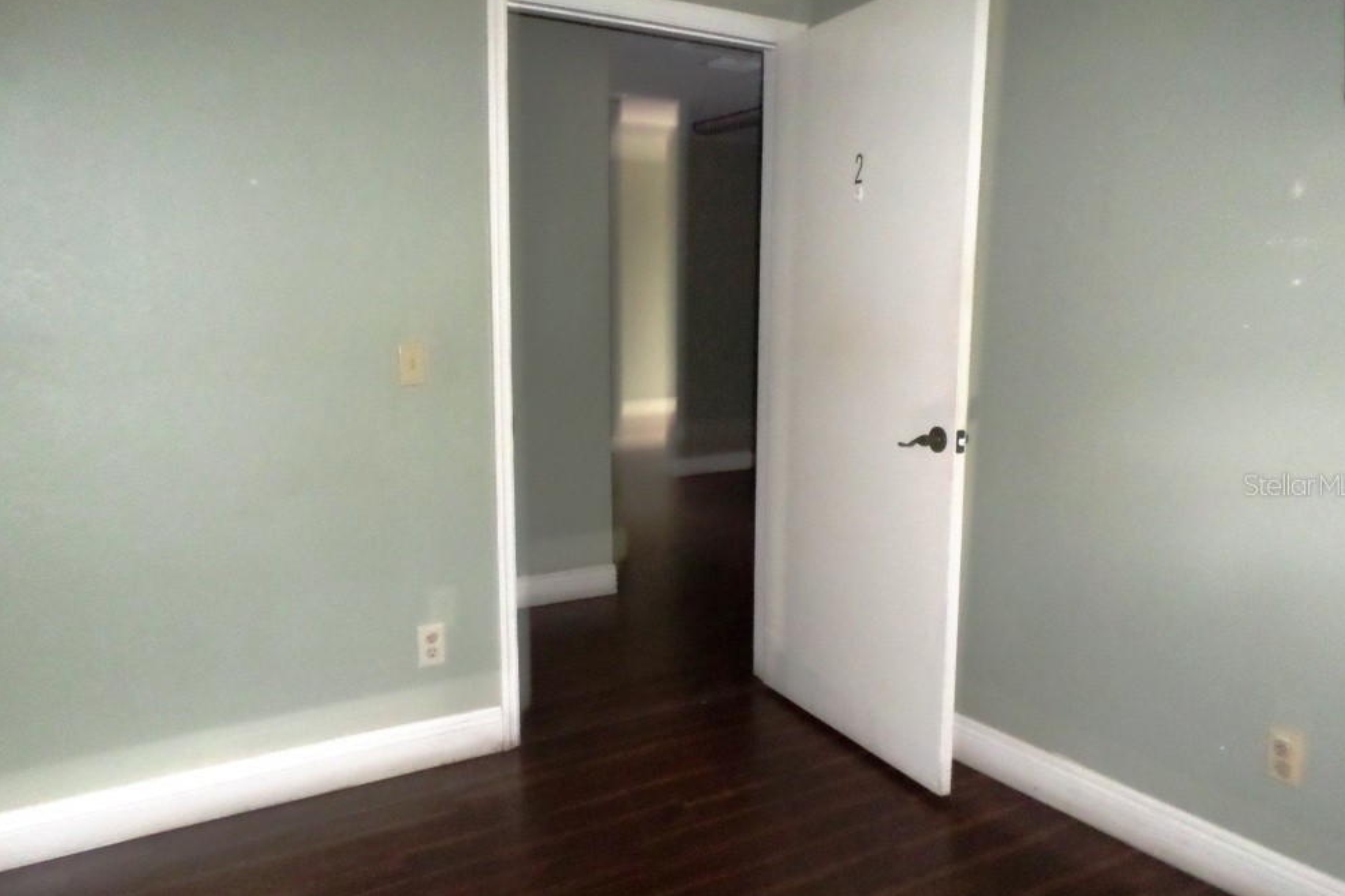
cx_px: 674
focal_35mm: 27
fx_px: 1009
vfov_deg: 47.9
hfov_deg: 67.4
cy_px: 484
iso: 400
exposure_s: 1/8
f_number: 2.5
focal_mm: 4.5
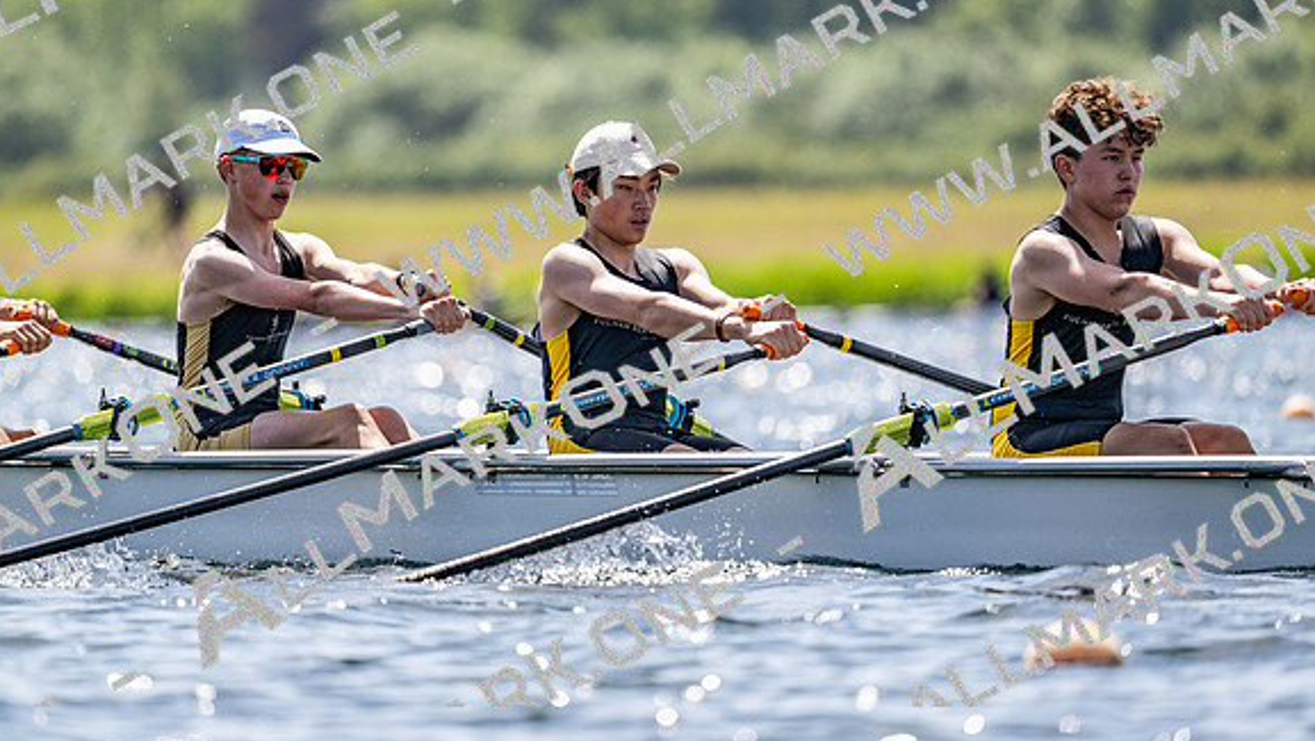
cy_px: 316
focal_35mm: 421
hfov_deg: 5.1
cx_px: 656
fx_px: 14684
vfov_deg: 2.9
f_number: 4.5
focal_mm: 400
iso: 250
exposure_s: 1/2500
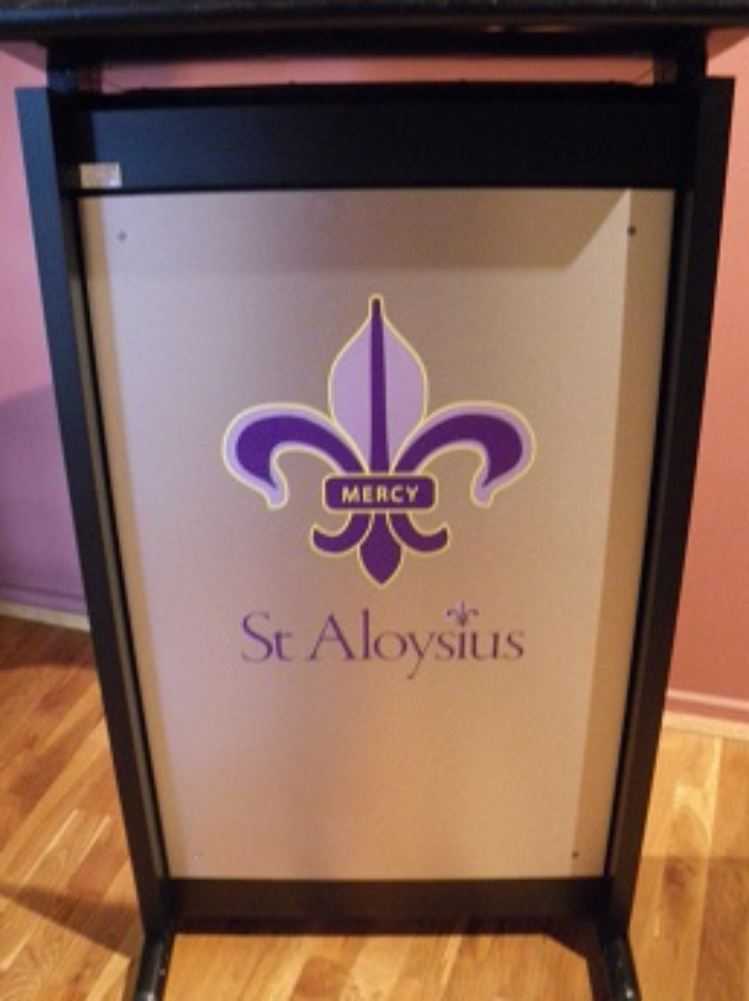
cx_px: 359
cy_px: 534
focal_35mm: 42
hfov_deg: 34.3
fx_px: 1214
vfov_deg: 44.8
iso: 800
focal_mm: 6.3
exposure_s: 1/5
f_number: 3.5
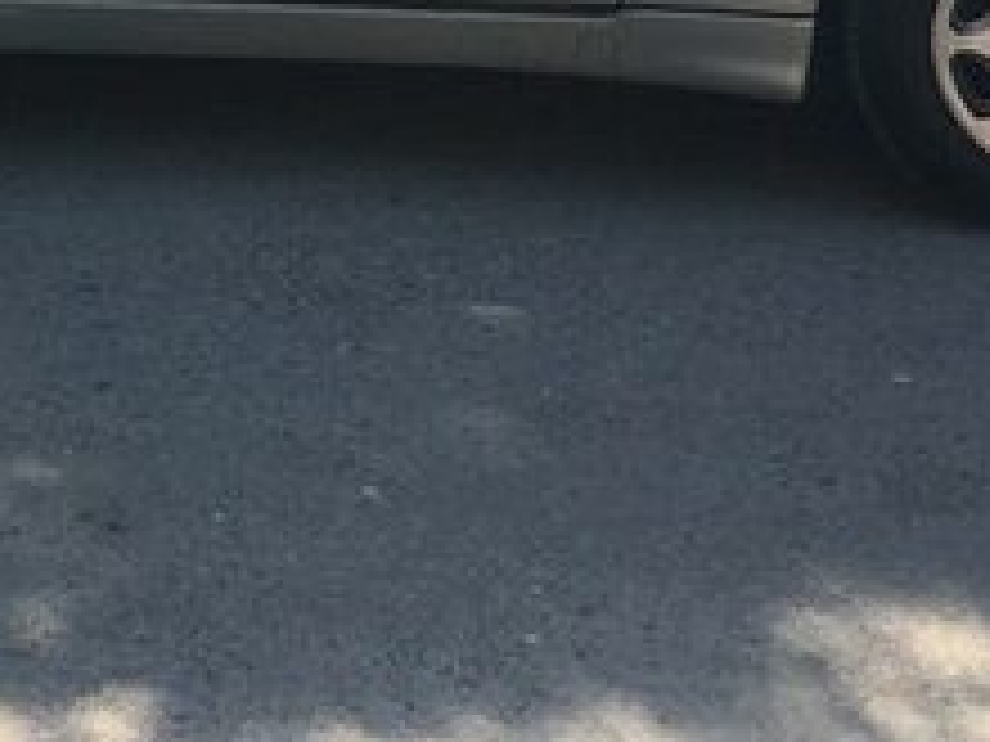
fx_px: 2488
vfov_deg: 15.8
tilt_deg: -9.2
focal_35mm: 87
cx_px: 112
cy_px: -304
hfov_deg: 22.0
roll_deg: +2.1
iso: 25
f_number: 2.2
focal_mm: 4.15
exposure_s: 1/553
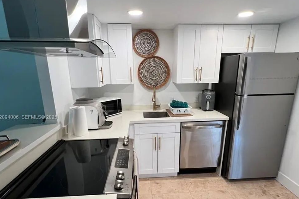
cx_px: 150
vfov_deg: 64.1
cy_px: 117
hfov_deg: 86.9
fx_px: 158
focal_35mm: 19
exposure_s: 1/120
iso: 200
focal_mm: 1.57
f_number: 1.8
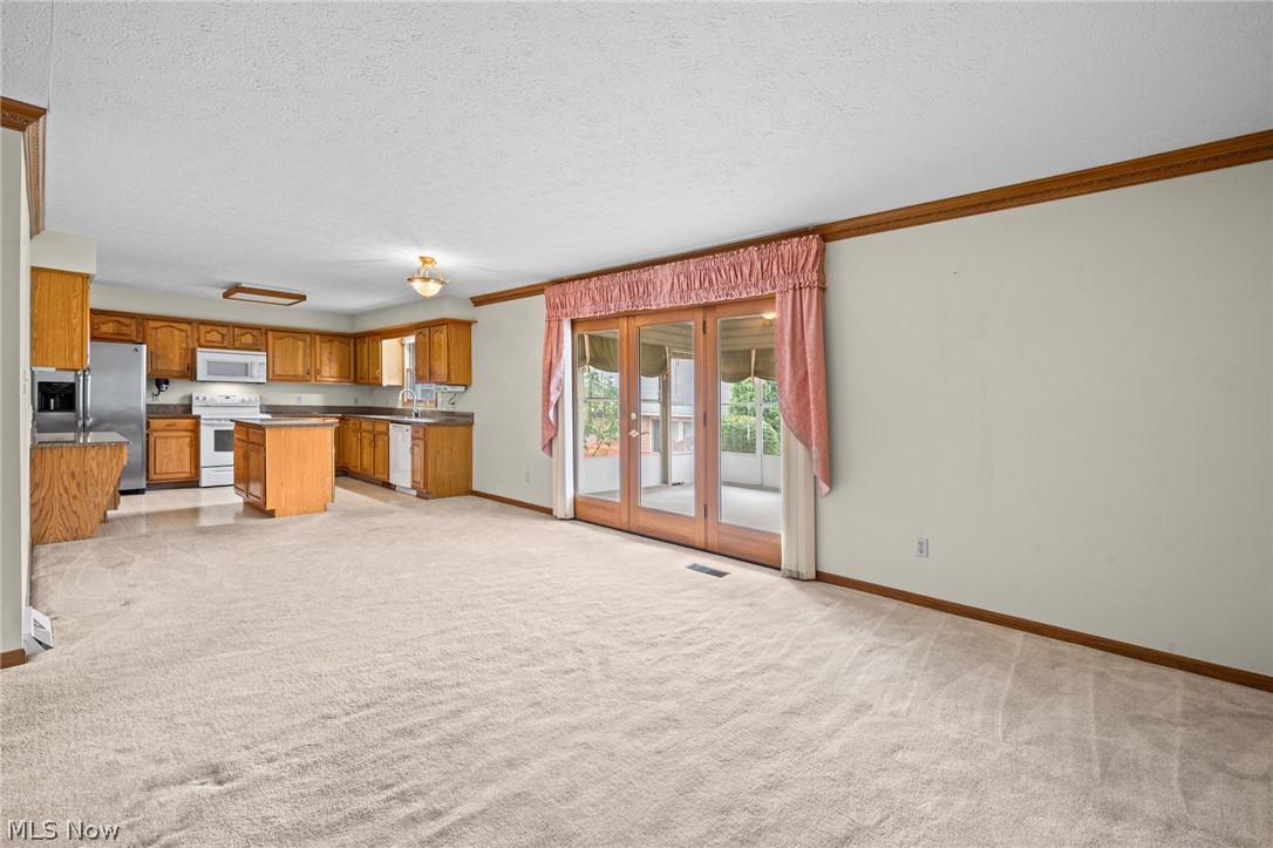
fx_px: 530
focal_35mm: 15
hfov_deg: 100.4
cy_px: 424
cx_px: 636
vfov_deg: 77.3
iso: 250
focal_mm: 15
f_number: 9
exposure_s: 1/1.25
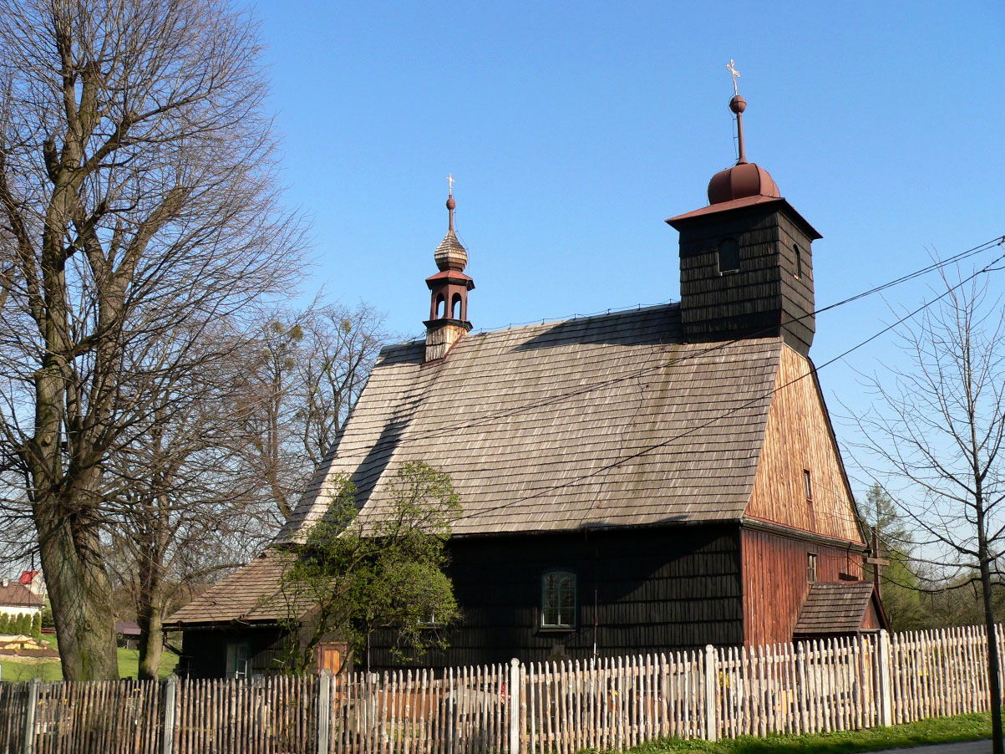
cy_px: 377
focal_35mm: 36
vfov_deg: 39.7
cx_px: 502
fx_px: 1045
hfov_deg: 51.4
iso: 80
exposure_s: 1/320
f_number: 4
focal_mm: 6
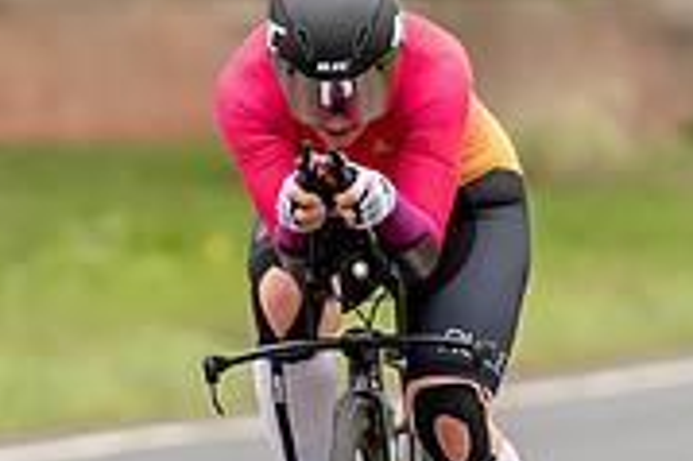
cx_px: 386
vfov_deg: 1.4
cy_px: 70
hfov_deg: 2.2
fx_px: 18424
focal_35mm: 958
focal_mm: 200
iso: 320
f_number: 3.5
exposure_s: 1/1000
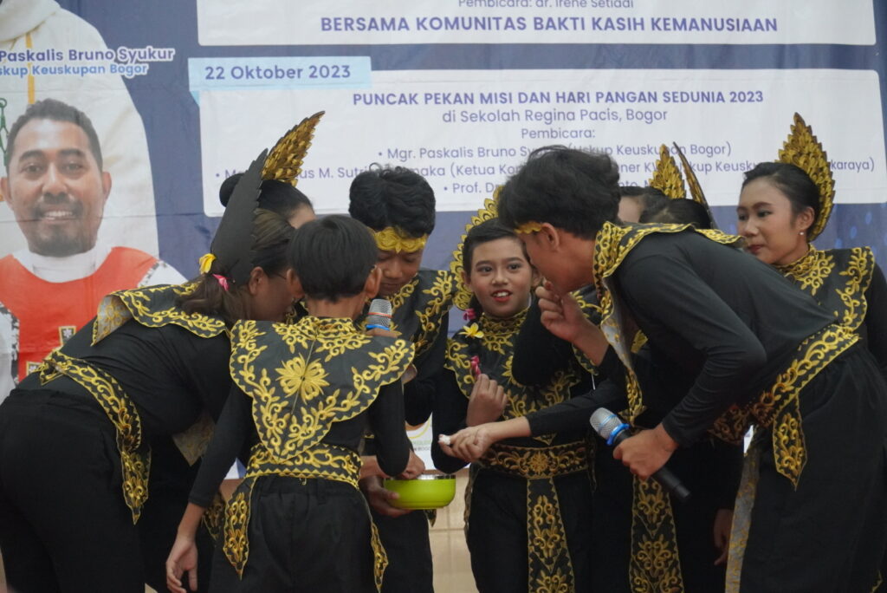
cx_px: 444
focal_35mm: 116
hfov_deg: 17.7
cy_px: 296
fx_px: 2847
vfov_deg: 11.9
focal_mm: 77
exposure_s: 1/160
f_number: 4
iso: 5000
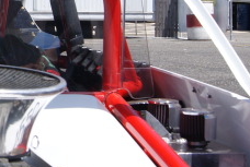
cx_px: -73
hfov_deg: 15.5
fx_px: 877
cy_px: 2
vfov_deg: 10.8
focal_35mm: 126
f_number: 10
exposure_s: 1/160
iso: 100
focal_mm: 24
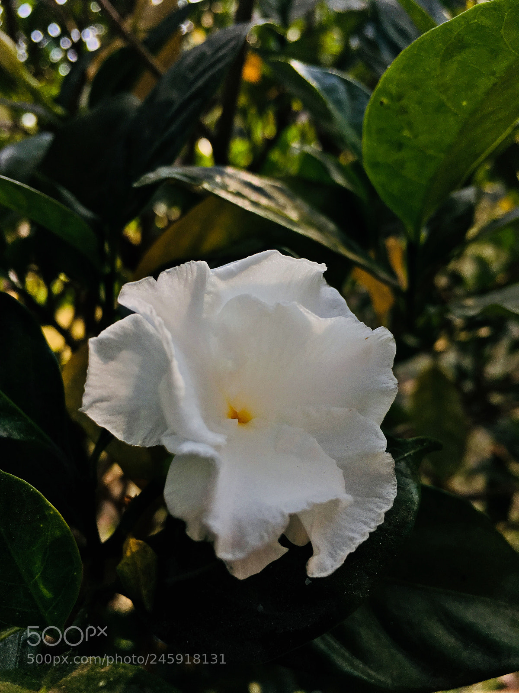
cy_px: 346
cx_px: 260
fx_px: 580
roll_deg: +29.0
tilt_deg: -18.5
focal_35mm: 29
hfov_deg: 48.2
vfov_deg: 61.7
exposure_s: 1/549
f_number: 2.2
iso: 25
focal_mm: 4.15
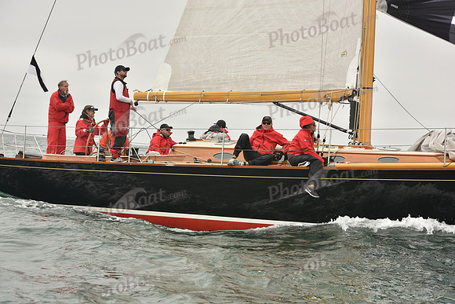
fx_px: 1075
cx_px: 228
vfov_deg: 16.1
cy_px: 152
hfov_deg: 23.9
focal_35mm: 85
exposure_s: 1/800
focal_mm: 85
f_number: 8
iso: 320
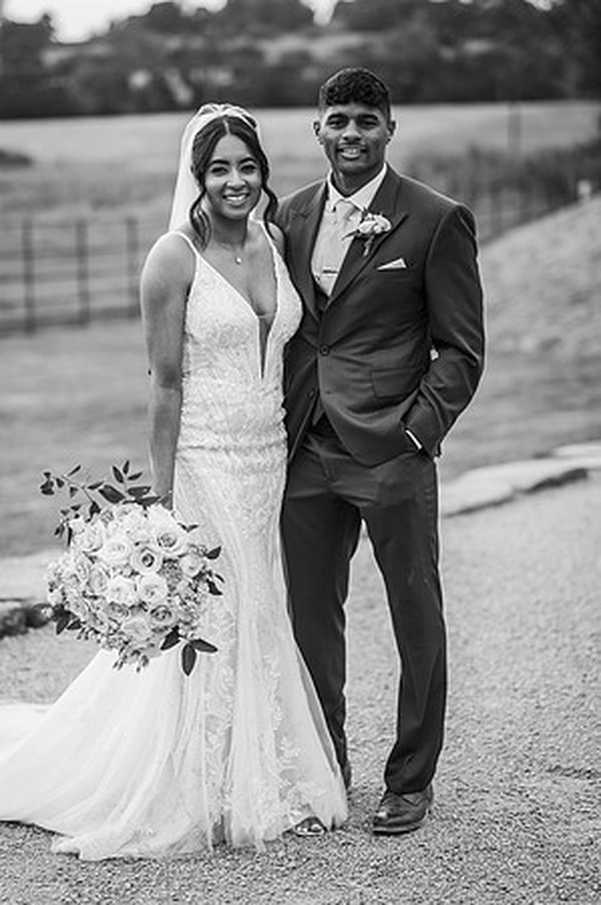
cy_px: 452
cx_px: 300
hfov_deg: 16.0
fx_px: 2133
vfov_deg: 23.9
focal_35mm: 85
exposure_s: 1/1600
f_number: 2.2
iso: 100
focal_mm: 85
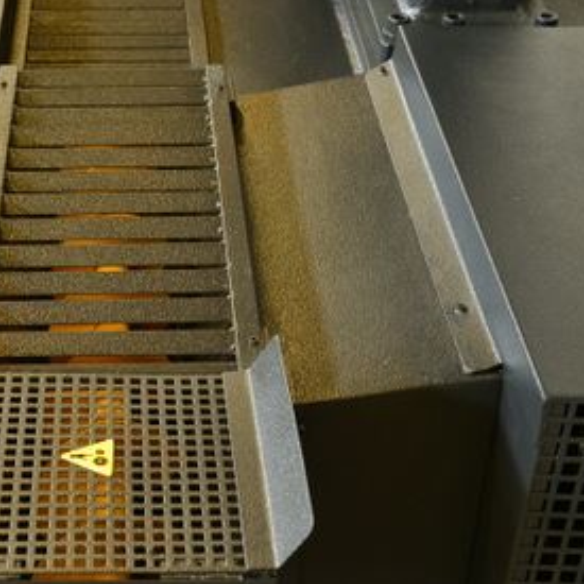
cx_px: 119
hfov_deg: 21.7
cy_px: 312
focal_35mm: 79
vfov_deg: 21.9
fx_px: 1508
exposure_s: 1/60
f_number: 4
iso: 400
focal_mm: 32
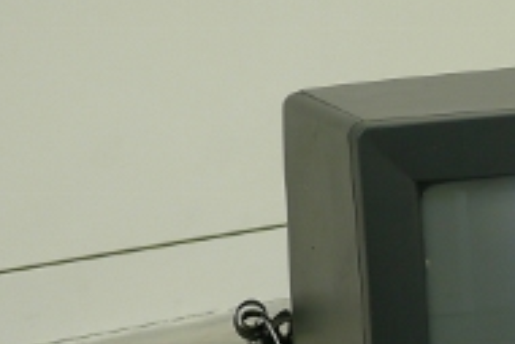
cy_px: 470
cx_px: 537
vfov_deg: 8.6
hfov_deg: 12.8
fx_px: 2262
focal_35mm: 158
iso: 100
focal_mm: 10
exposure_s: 1/80
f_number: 2.6
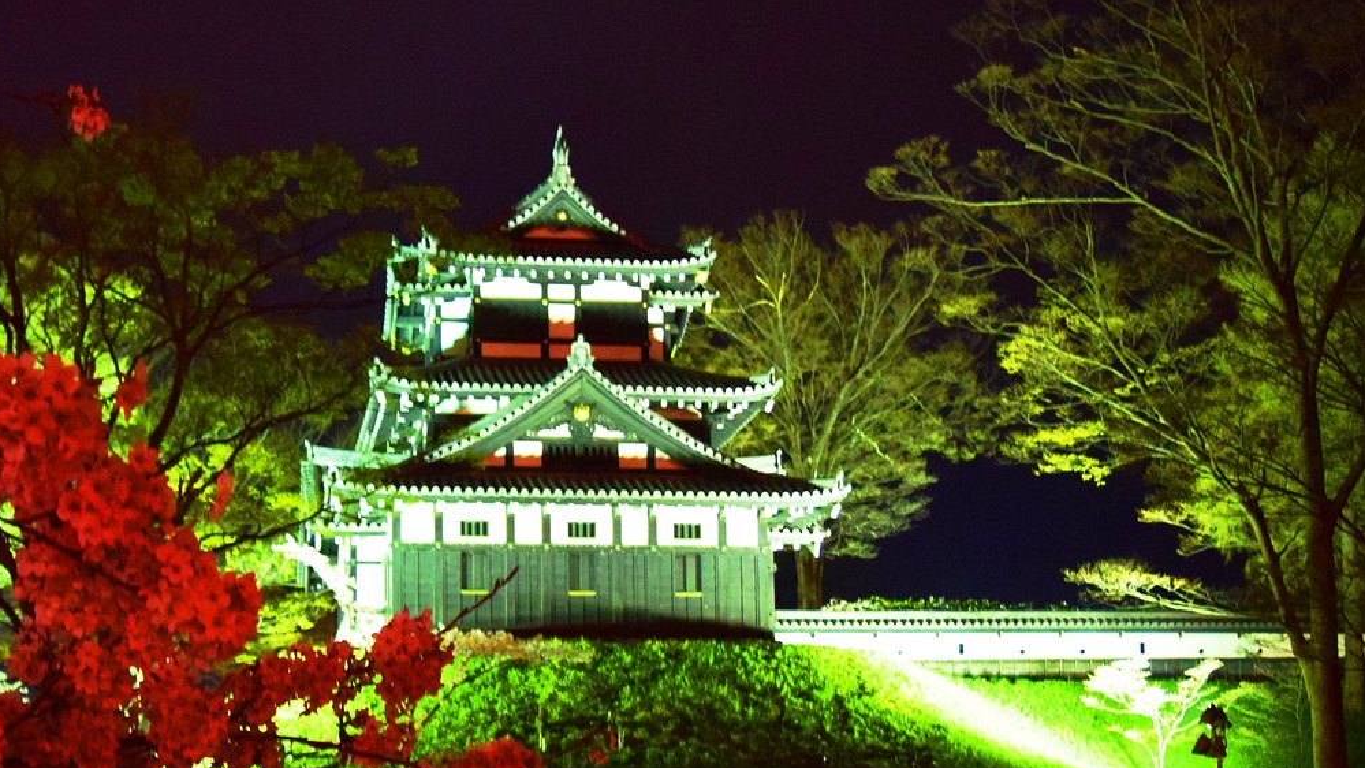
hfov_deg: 35.9
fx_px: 2099
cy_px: 691
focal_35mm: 58
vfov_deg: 20.3
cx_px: 540
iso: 2500
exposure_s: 1/10
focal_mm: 18
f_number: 3.5
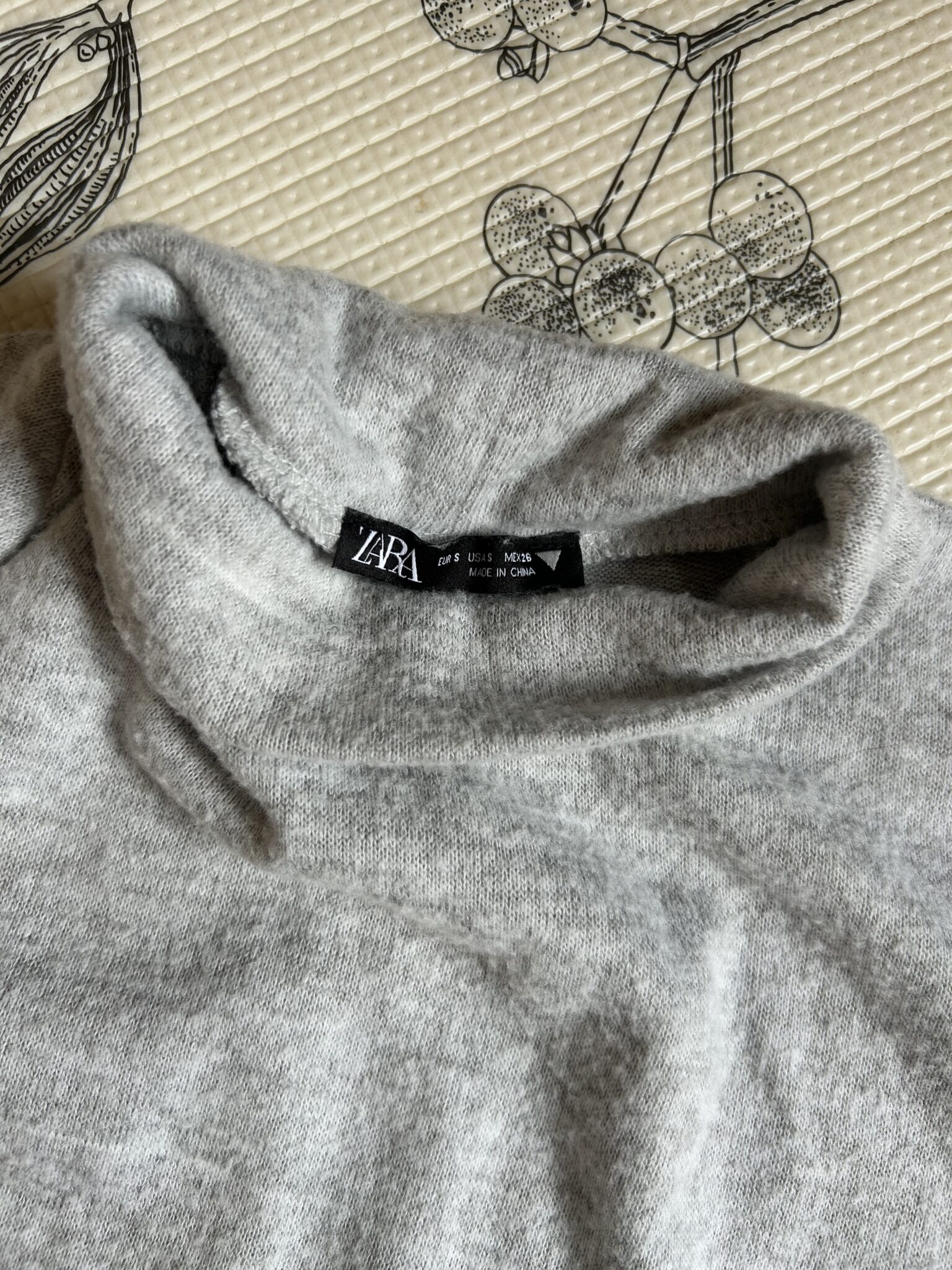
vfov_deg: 67.3
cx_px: 476
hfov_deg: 53.1
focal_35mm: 26
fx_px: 953
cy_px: 635
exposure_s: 1/121
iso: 50
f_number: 1.5
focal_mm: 5.7
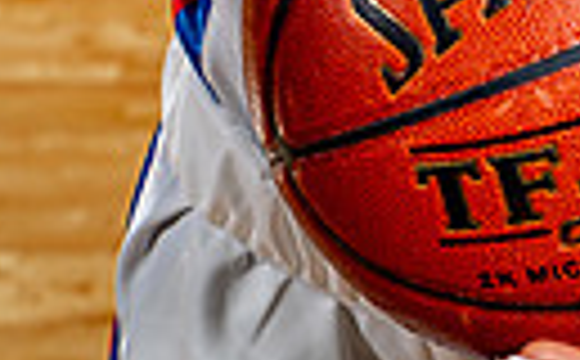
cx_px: 497
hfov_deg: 13.3
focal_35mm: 157
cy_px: -603
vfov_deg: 7.6
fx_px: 2476
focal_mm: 44
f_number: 5.6
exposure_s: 1/125
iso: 100
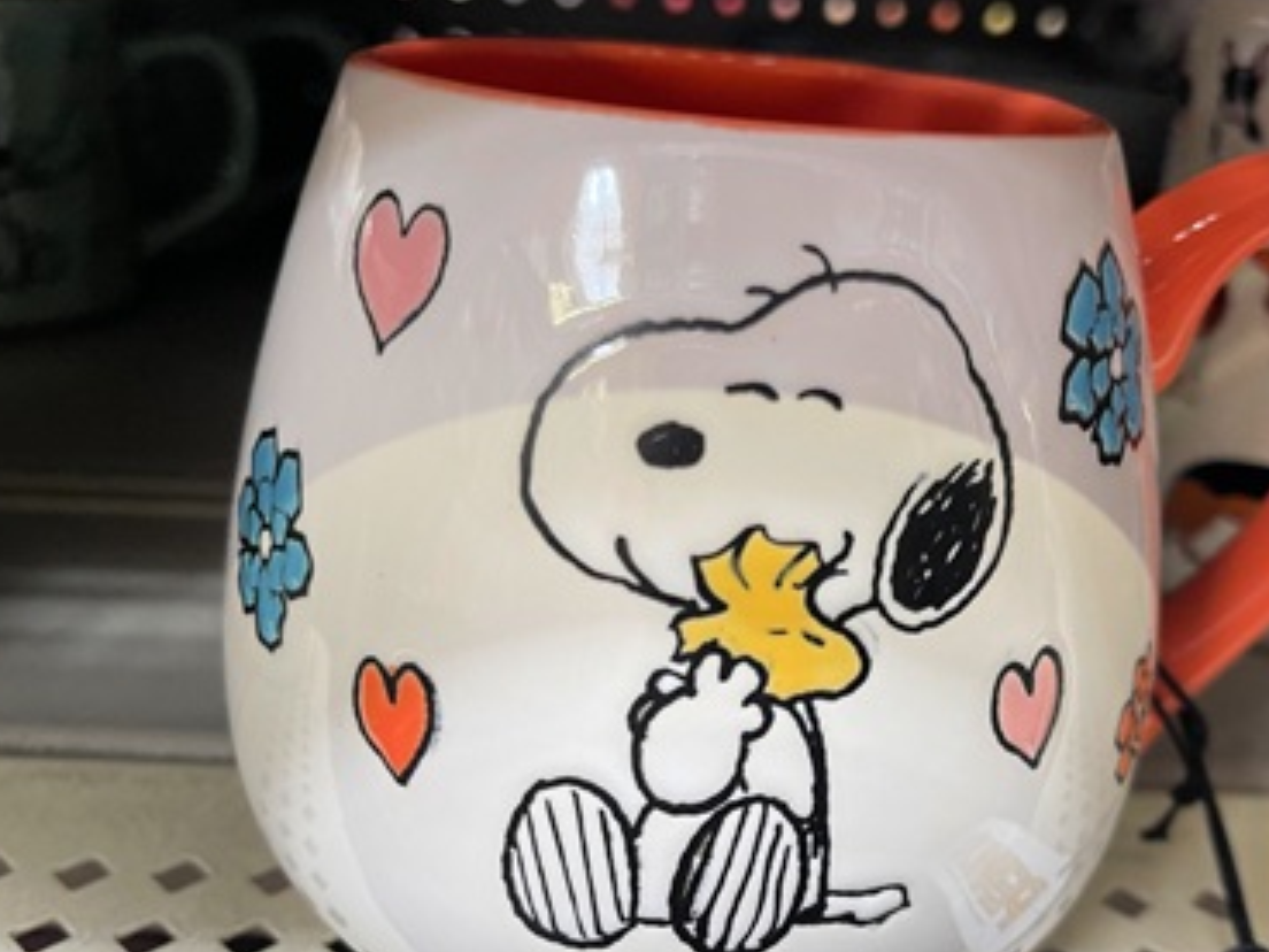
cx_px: 755
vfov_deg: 41.7
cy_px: 554
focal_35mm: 34
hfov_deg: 53.6
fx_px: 1246
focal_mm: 5.1
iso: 125
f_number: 1.6
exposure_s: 1/100
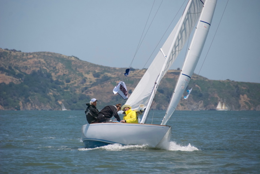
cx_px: 130
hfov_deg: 6.9
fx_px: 2170
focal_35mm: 300
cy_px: 87
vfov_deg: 4.6
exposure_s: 1/4000
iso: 800
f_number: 5.6
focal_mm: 200
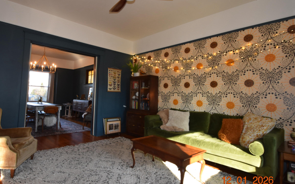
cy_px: 77
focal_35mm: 19
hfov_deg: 87.3
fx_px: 153
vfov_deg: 61.9
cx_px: 125
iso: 800
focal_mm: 10
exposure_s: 1/100
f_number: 5
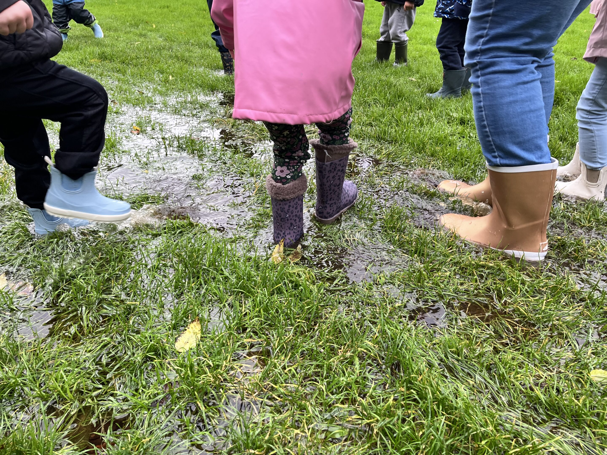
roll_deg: +1.1
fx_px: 456
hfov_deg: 67.3
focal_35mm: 26
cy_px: 228
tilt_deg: -26.1
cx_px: 304
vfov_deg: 53.1
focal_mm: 5.1
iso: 64
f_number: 1.6
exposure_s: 1/122
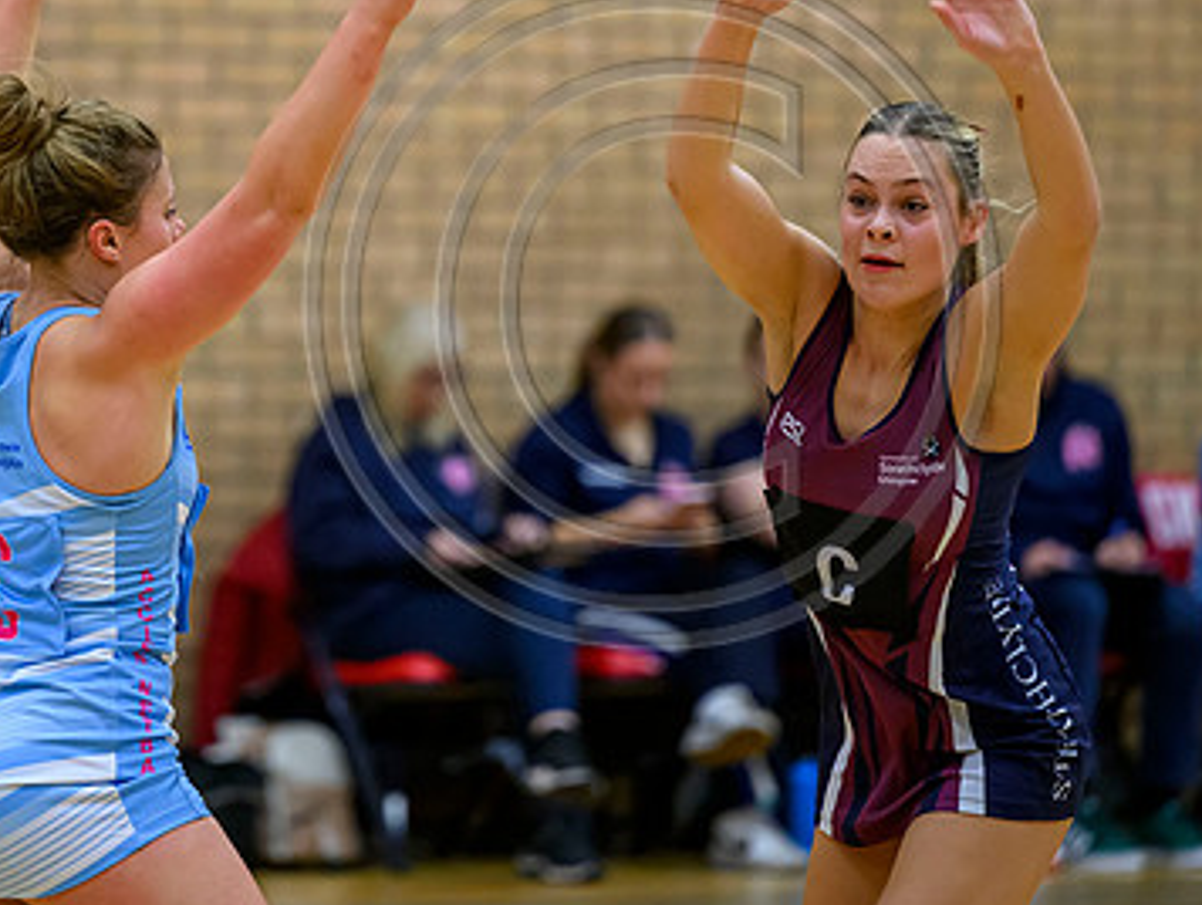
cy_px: 268
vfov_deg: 4.0
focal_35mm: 370
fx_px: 12865
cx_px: 473
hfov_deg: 5.3
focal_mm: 200
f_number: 2.8
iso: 5000
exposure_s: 1/1000
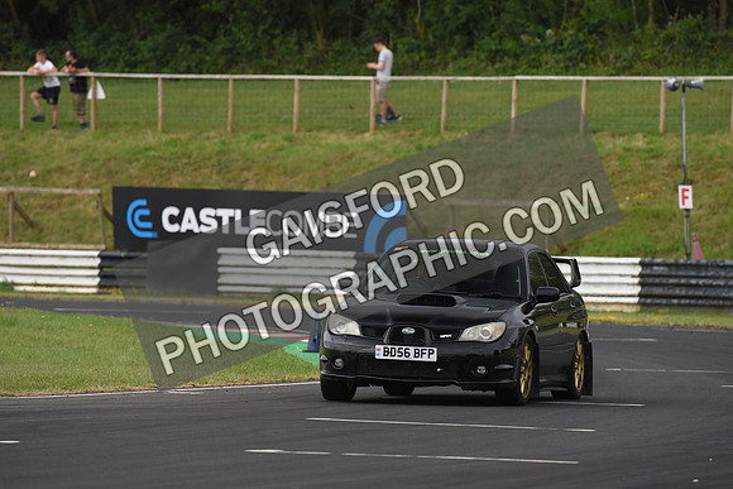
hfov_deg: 5.2
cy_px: 244
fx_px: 8146
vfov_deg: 3.4
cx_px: 366
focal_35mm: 400
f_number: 7.1
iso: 1600
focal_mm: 400
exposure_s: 1/1000
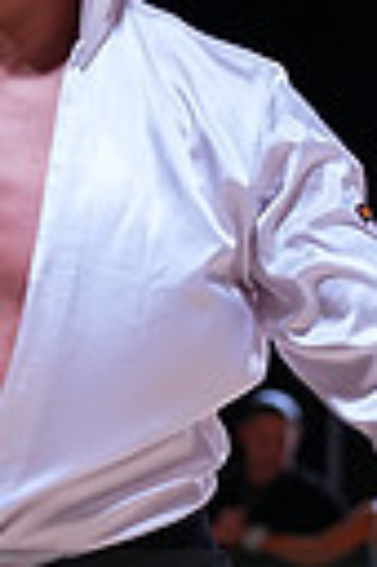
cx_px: 495
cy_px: 700
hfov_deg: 4.3
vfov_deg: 6.5
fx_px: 4993
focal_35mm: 317
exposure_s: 1/400
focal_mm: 70
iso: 1000
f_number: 4
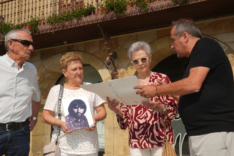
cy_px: 75
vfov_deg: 31.2
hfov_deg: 45.3
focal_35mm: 43
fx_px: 279
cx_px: 134
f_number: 8
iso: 64
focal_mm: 36
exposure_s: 1/250
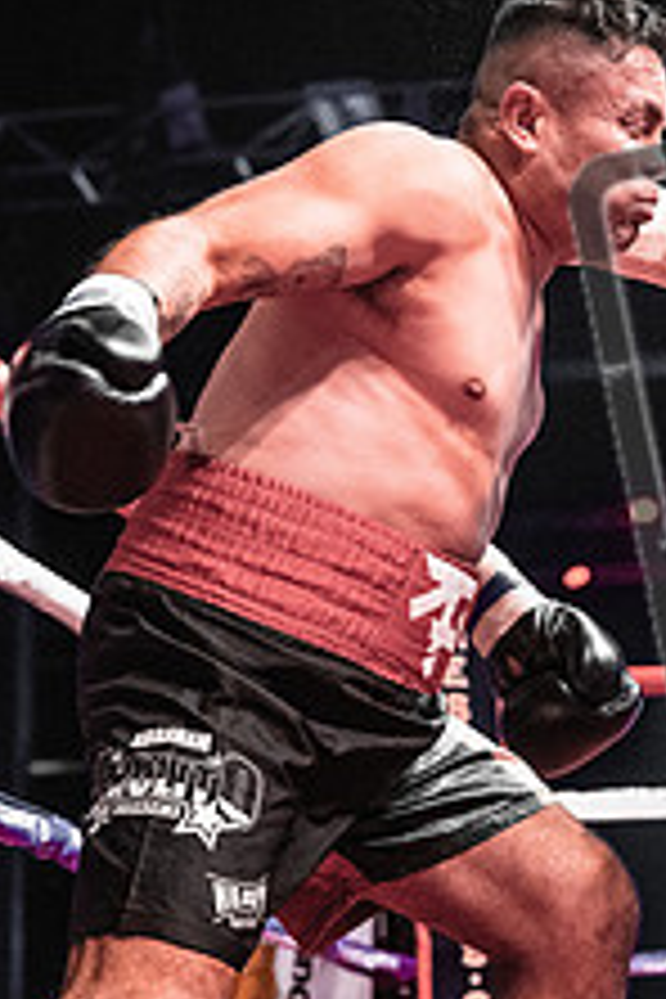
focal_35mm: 110
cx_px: 580
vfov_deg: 18.5
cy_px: 232
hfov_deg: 12.4
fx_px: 3052
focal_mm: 42
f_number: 2.8
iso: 4000
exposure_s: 1/1000
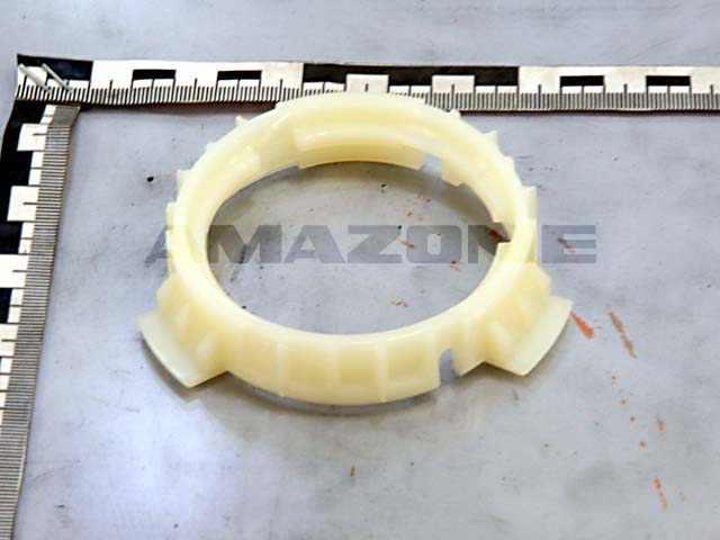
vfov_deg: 11.7
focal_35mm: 127
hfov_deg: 15.5
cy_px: 270
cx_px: 360
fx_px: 2642
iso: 400
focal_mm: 22.79
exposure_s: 1/20
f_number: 5.7
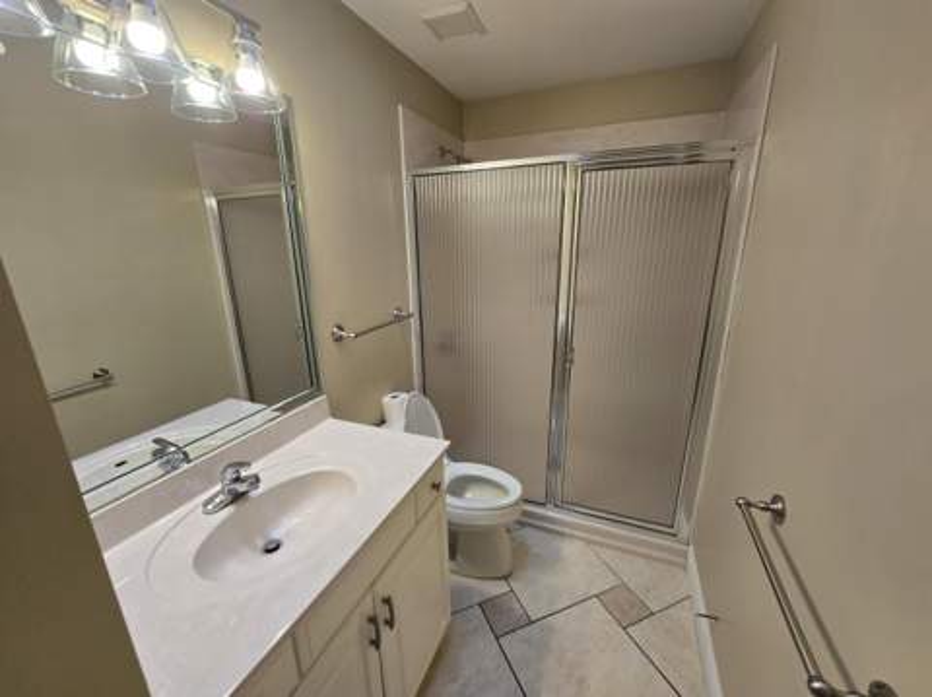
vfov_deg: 89.8
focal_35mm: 13
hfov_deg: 106.2
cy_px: 348
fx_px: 350
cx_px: 466
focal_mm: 2.2
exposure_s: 1/60
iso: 100
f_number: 2.2
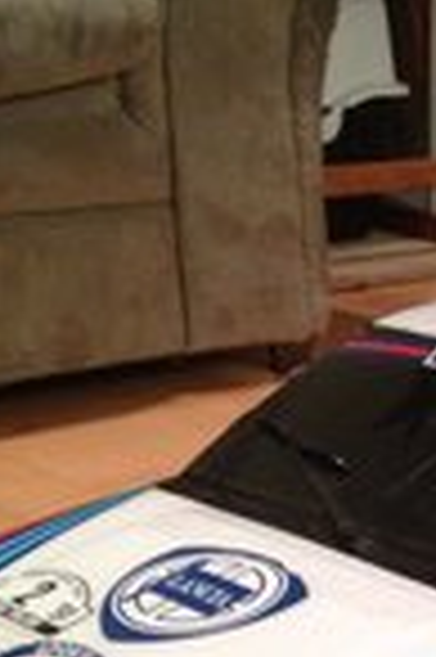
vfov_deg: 19.8
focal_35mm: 100
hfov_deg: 13.0
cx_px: 625
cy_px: 662
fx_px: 1821
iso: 400
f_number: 2.4
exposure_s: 1/20
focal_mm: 4.28
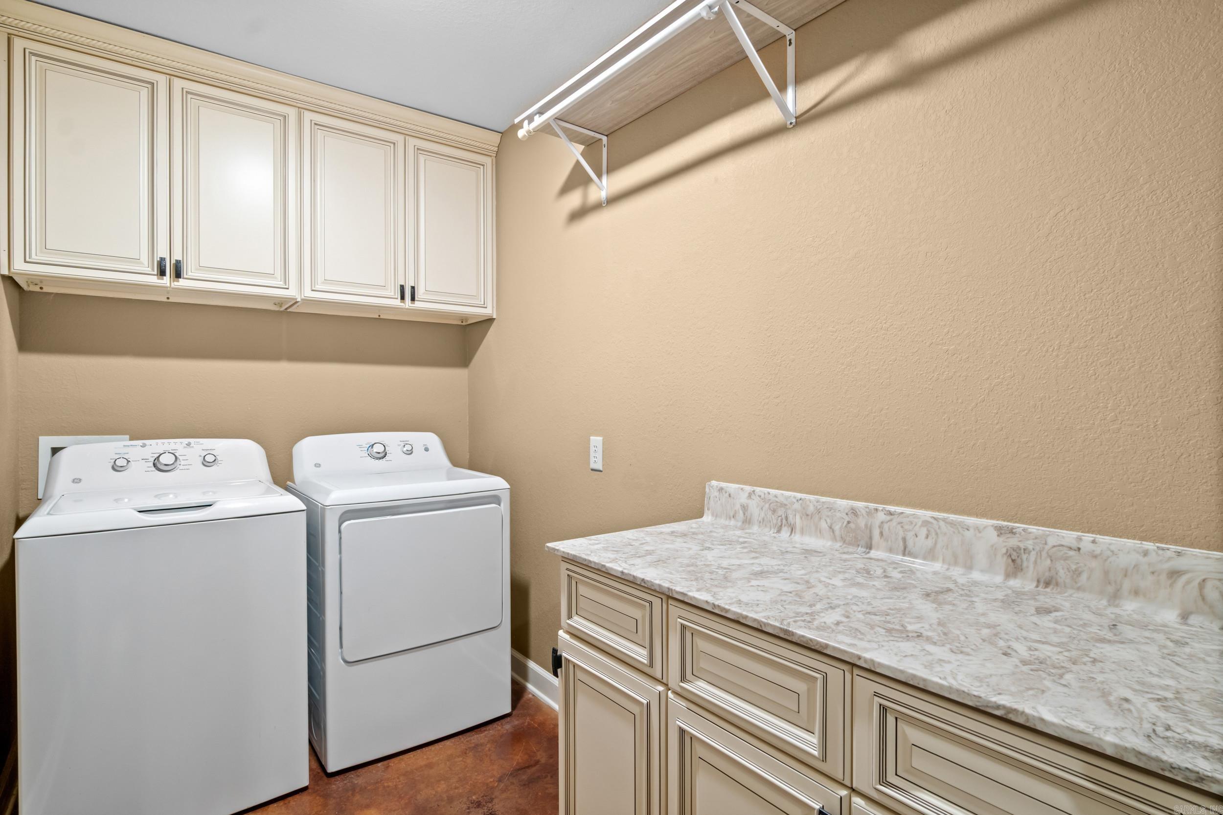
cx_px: 612
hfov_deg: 90.0
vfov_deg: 67.4
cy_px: 408
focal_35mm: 18
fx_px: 611
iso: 250
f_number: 9
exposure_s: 1.6
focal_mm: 12
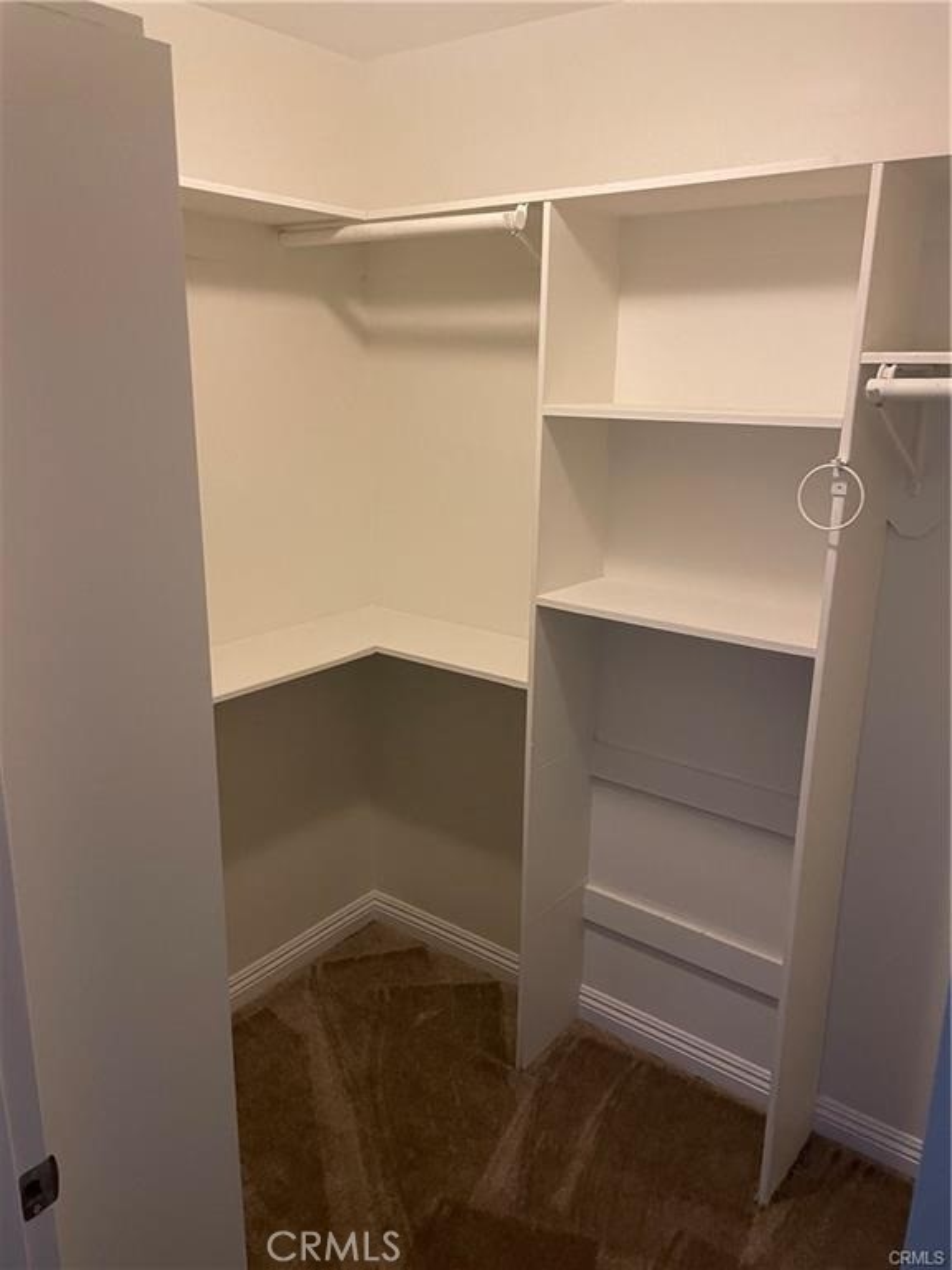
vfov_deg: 67.3
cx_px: 476
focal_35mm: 26
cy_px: 635
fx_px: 953
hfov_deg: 53.1
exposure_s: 1/40
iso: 400
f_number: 1.6
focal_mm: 4.2
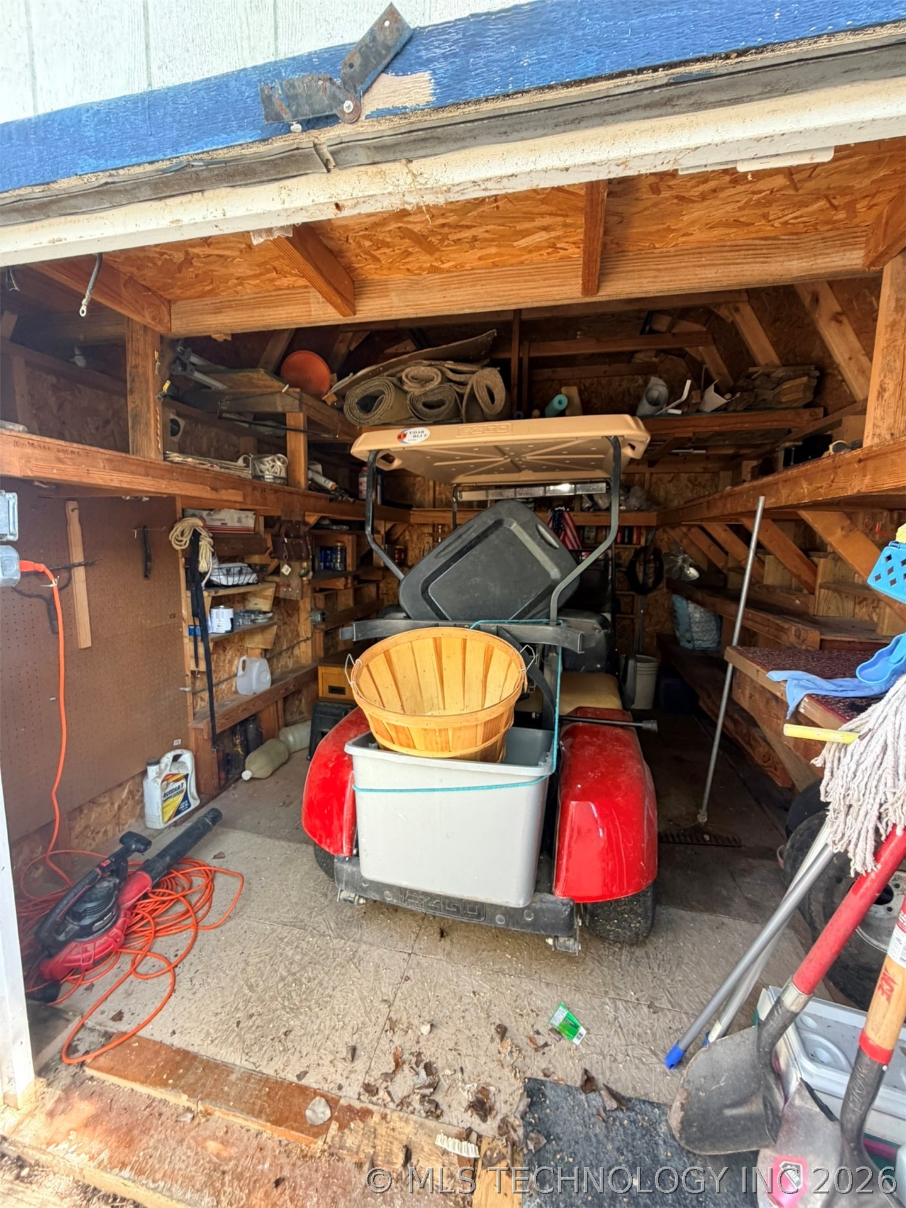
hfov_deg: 85.7
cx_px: 453
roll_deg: -0.5
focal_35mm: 14
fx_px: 489
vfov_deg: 102.1
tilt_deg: -5.7
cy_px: 604
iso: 250
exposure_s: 1/121
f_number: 2.2
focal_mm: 2.22
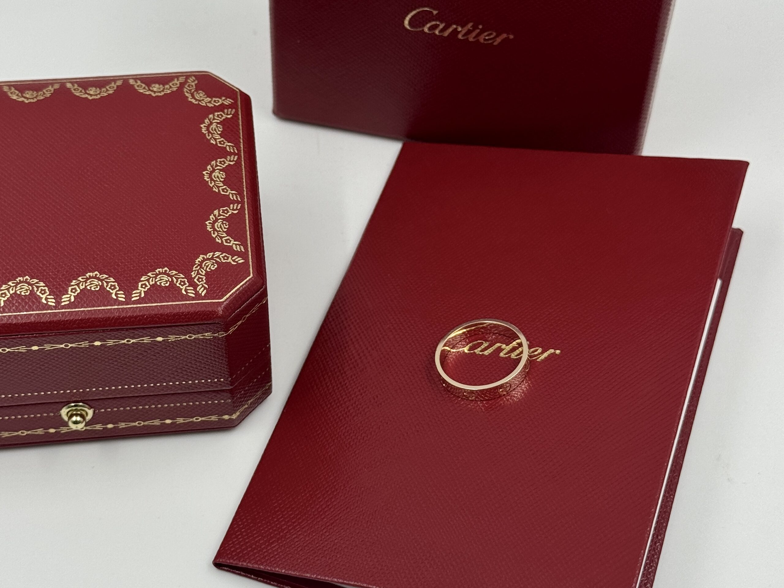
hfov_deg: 39.7
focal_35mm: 48
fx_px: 1087
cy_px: 294
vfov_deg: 30.3
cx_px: 392
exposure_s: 1/351
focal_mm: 6.76
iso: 64
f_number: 1.78
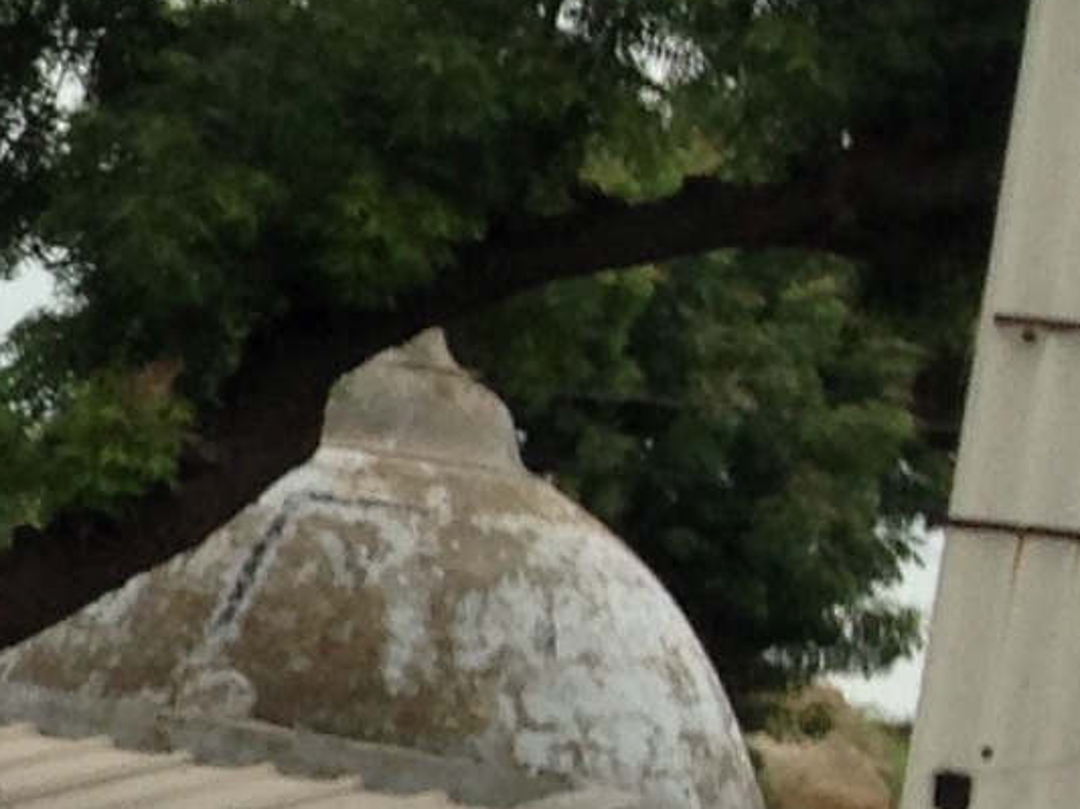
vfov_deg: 8.1
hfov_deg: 9.3
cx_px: -1766
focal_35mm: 182
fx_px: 5674
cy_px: 826
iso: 50
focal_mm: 4.12
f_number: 2.4
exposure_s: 1/874
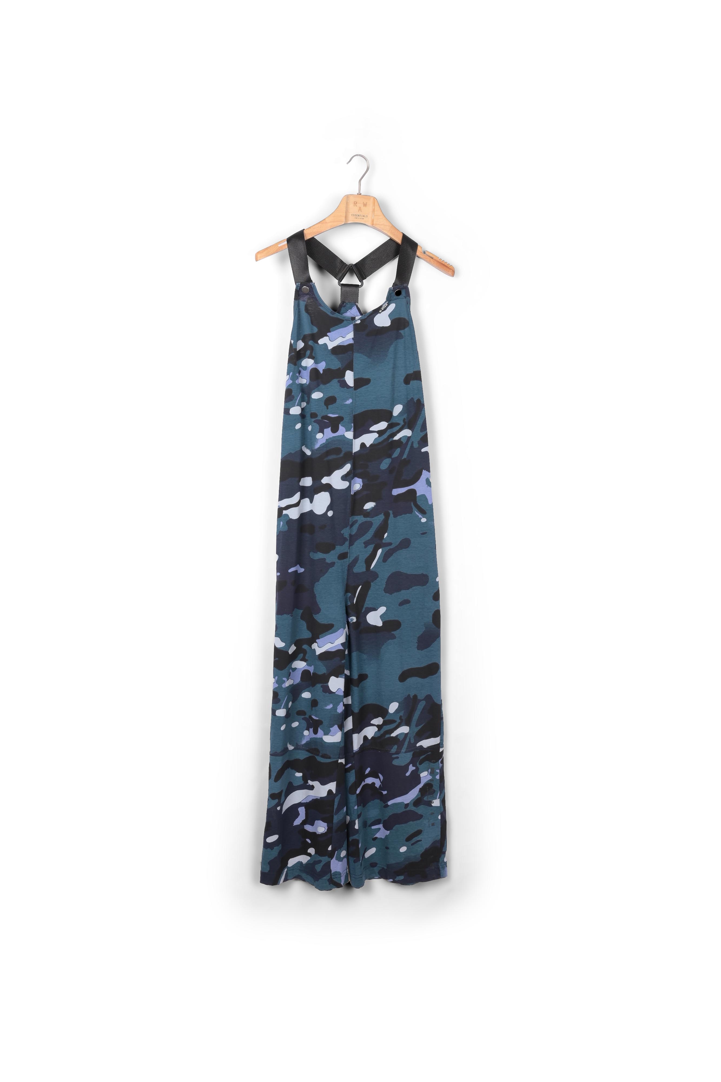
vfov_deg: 50.7
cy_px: 541
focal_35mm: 38
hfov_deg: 35.0
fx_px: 1142
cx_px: 360
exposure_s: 1/200
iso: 100
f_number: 11
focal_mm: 38
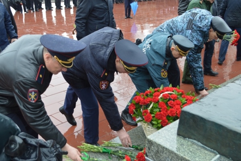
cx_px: 120
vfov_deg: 34.2
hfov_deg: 49.6
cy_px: 80
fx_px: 261
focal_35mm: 39
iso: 400
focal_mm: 26
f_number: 5
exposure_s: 1/80
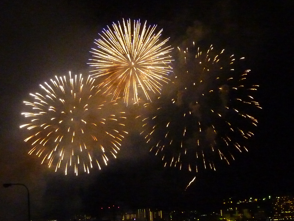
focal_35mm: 94
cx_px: 151
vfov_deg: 15.7
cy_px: 106
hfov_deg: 20.9
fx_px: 799
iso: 800
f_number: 3.8
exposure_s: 1/10
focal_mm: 7.9
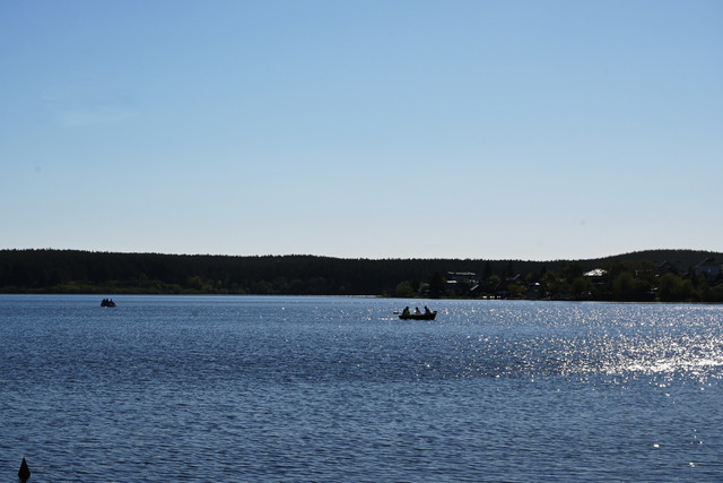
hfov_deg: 27.0
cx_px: 362
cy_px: 242
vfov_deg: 18.2
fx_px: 1506
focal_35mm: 75
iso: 160
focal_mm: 50
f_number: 13
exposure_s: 1/640
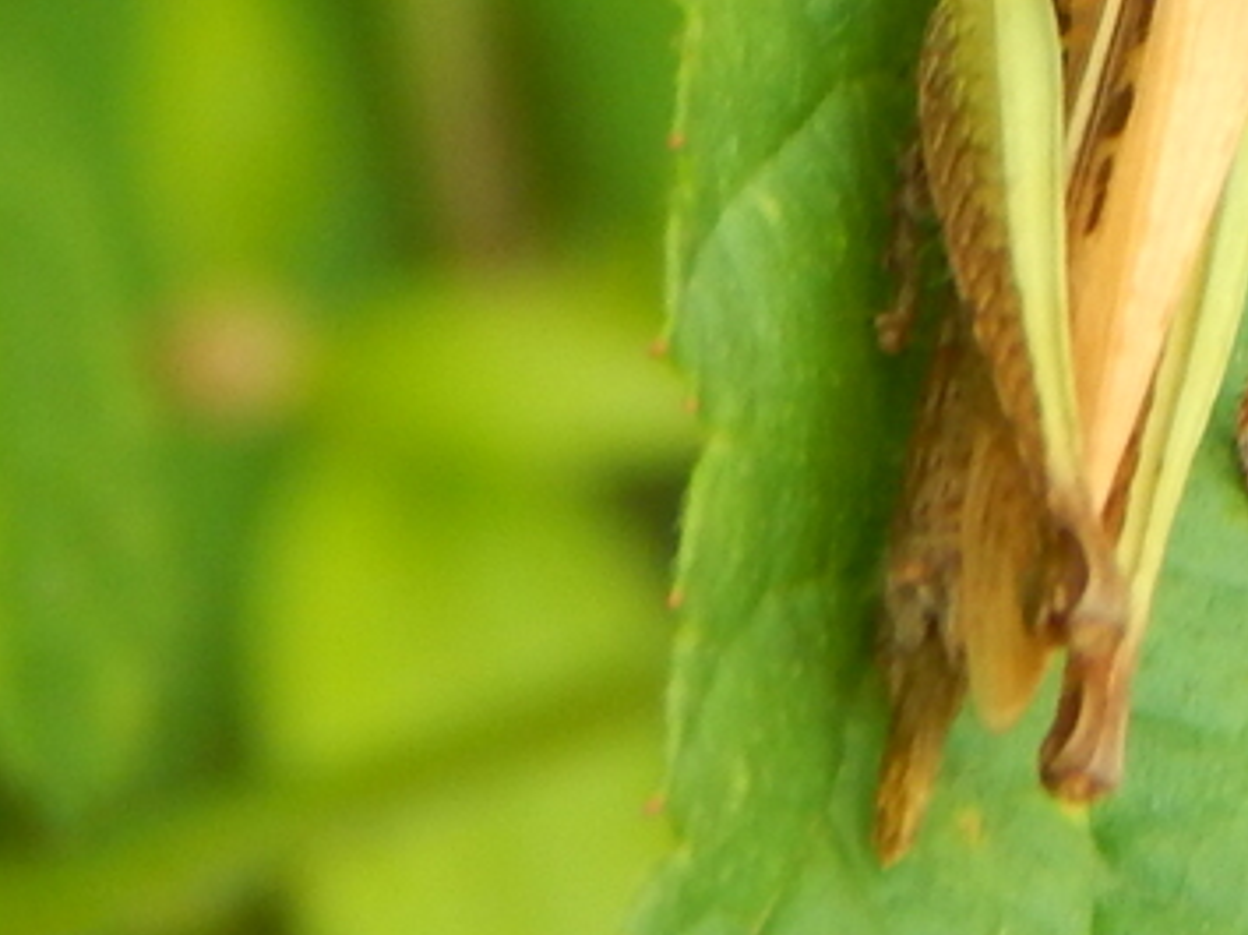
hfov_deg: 4.5
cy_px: -85
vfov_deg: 3.4
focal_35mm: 439
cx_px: 1119
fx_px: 15816
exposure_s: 1/125
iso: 125
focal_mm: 32.8
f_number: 5.3
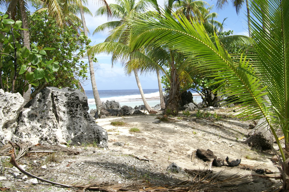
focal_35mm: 33
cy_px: 96
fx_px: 265
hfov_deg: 57.3
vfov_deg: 39.9
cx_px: 144
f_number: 7.1
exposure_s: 1/300
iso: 100
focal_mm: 22
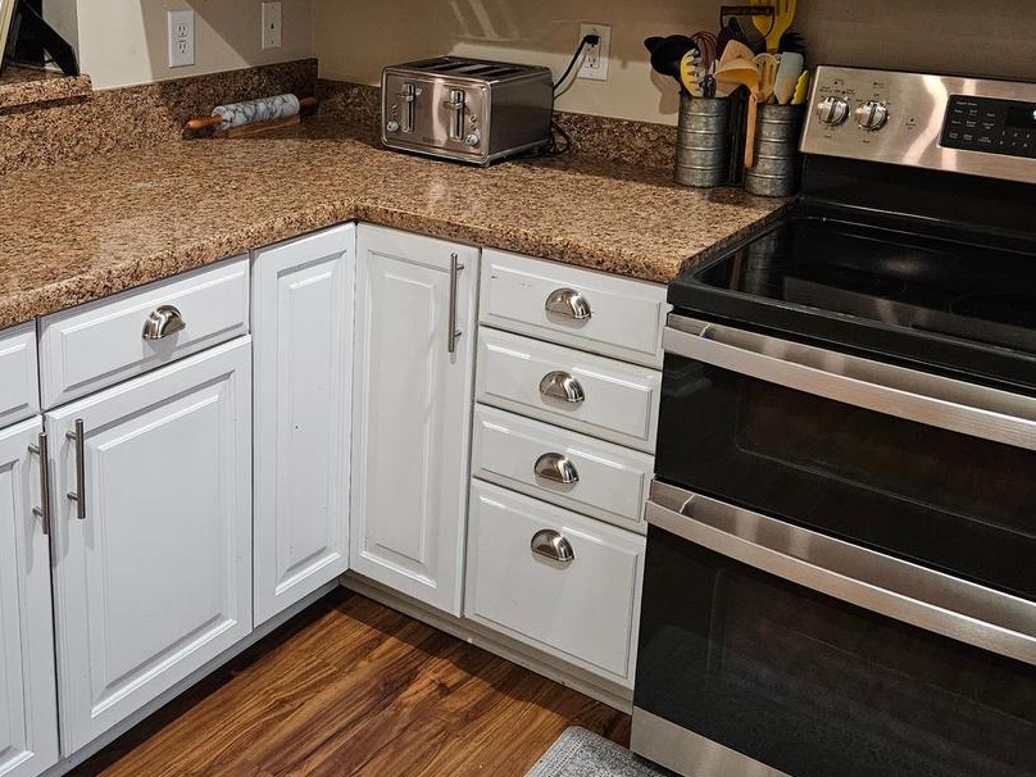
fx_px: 1227
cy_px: 244
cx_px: 367
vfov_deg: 34.7
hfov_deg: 45.2
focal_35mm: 41
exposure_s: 1/120
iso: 1000
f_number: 1.8
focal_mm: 5.4
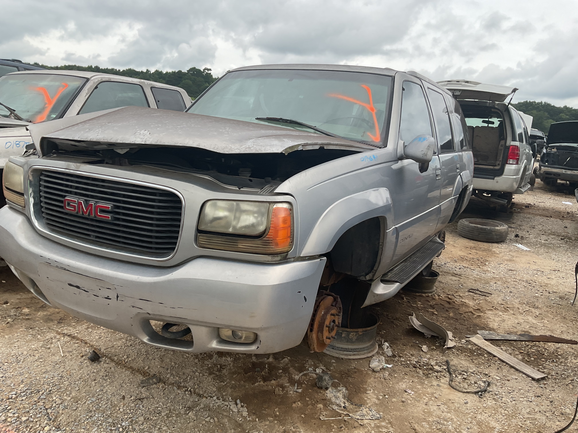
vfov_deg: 48.2
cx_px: 289
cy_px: 216
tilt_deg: -11.2
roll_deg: -3.8
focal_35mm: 29
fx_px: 484
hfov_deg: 61.7
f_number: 1.8
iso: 16
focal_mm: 3
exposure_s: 1/855
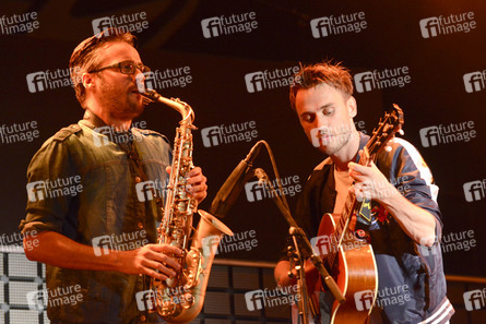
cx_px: 244
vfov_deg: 8.0
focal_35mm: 172
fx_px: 2323
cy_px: 161
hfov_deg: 11.9
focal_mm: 170
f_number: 5
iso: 3200
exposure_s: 1/320
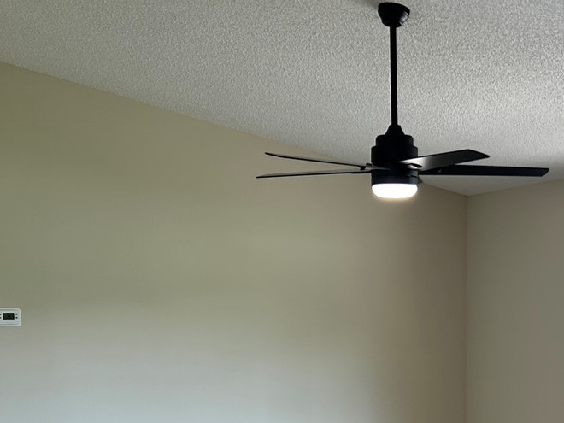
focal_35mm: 63
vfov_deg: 22.2
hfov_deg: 30.5
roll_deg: +1.3
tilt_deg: -7.7
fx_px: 1026
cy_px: 449
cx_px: 376
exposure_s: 1/135
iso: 64
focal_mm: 5.7
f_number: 1.5
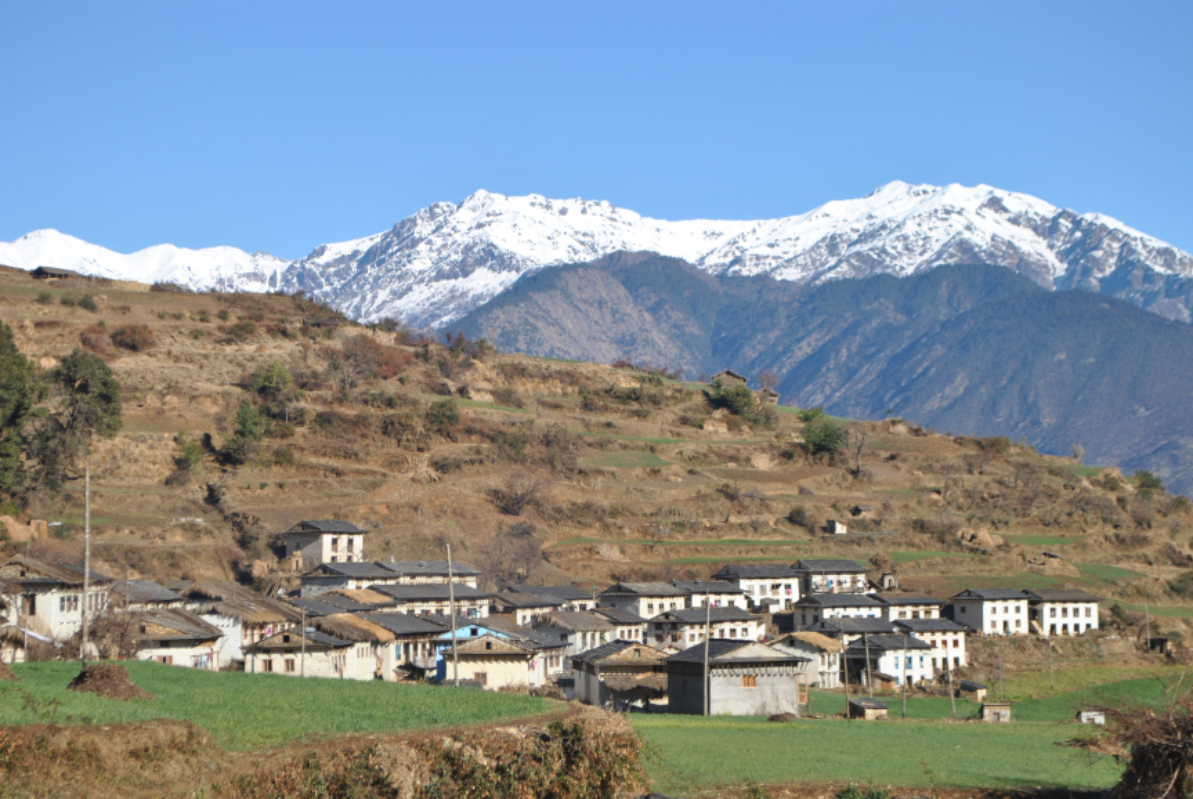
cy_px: 400
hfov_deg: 24.6
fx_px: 2738
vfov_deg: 16.6
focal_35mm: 82
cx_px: 596
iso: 100
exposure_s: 1/320
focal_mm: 55
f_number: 9
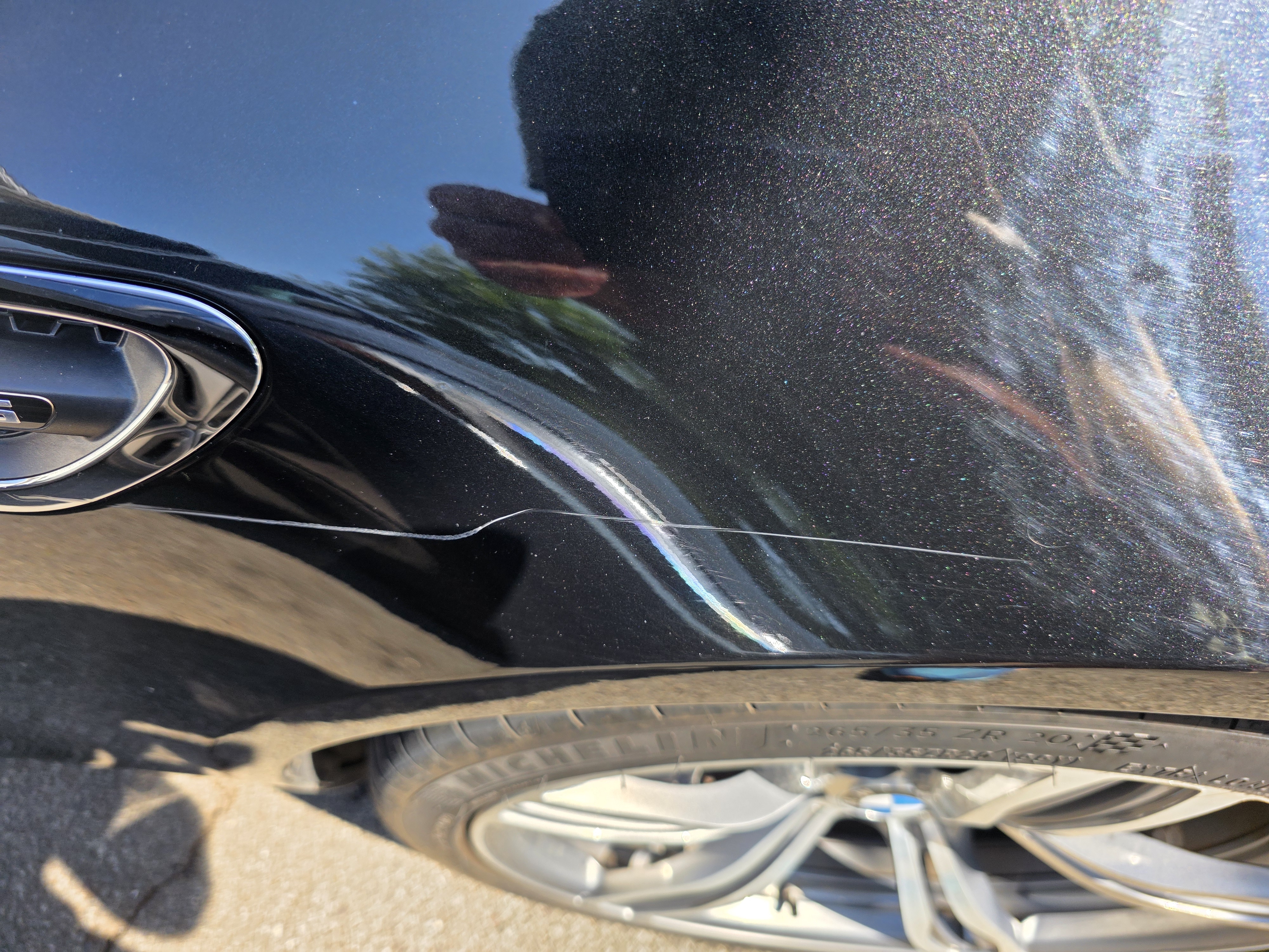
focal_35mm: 23
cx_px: 634
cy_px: 476
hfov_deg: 73.9
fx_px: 843
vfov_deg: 58.9
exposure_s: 1/359
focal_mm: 6.3
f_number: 1.7
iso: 32
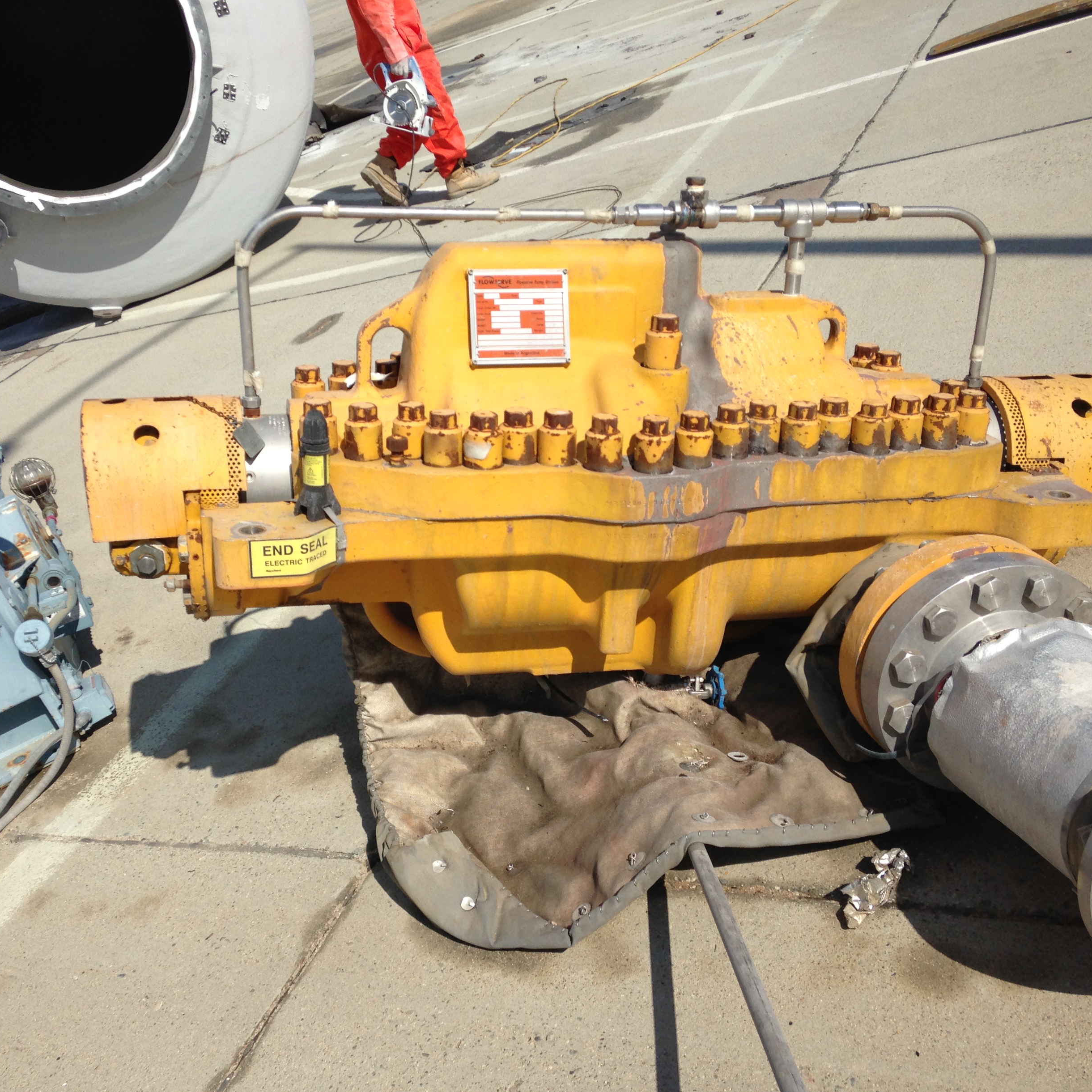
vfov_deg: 42.8
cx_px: 482
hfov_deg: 42.8
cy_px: 547
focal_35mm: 39
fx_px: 1392
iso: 50
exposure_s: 1/2358
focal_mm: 4.13
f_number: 2.4
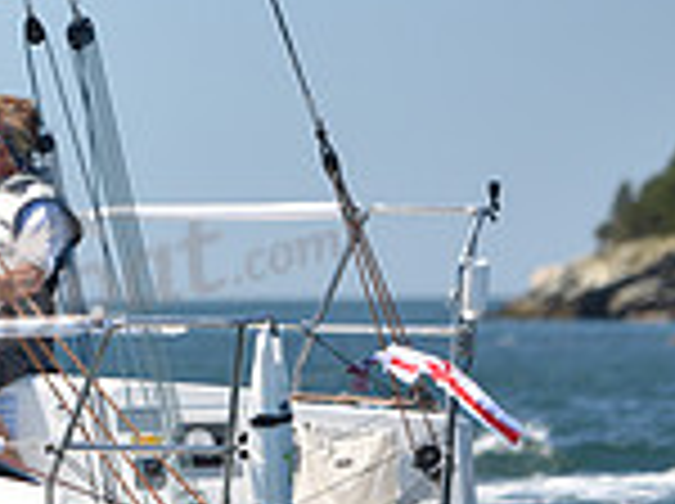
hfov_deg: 3.8
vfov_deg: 2.8
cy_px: 137
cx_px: -522
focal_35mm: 521
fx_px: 10143
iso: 200
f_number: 3.2
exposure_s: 1/1000
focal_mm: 140
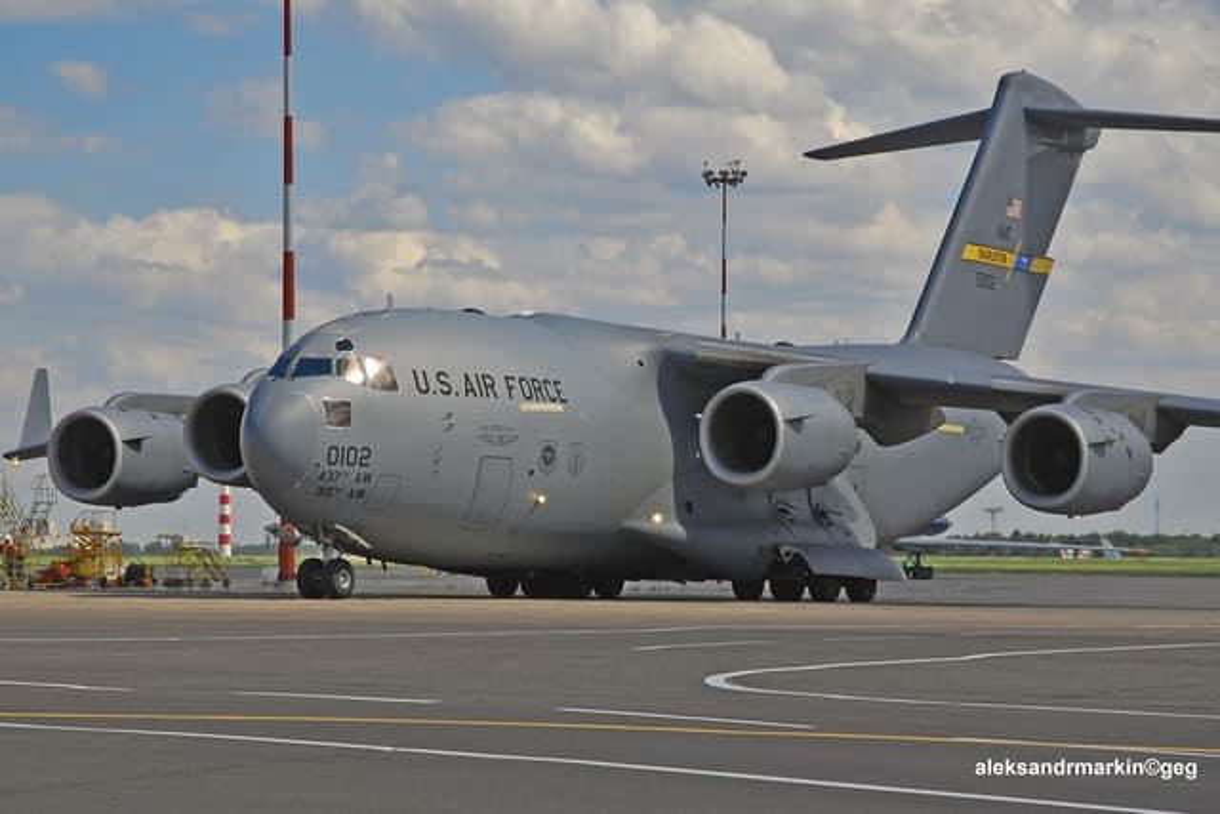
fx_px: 4067
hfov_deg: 17.1
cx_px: 610
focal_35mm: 120
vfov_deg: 11.4
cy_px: 407
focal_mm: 80
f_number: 6.7
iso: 100
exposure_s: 1/750
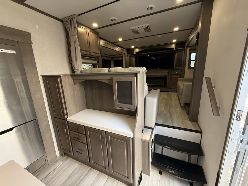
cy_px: 93
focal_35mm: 14
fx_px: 100
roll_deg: +1.0
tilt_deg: -13.8
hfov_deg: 102.1
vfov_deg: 85.7
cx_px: 124
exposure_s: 1/99
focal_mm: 2.22
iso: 320
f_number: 2.2
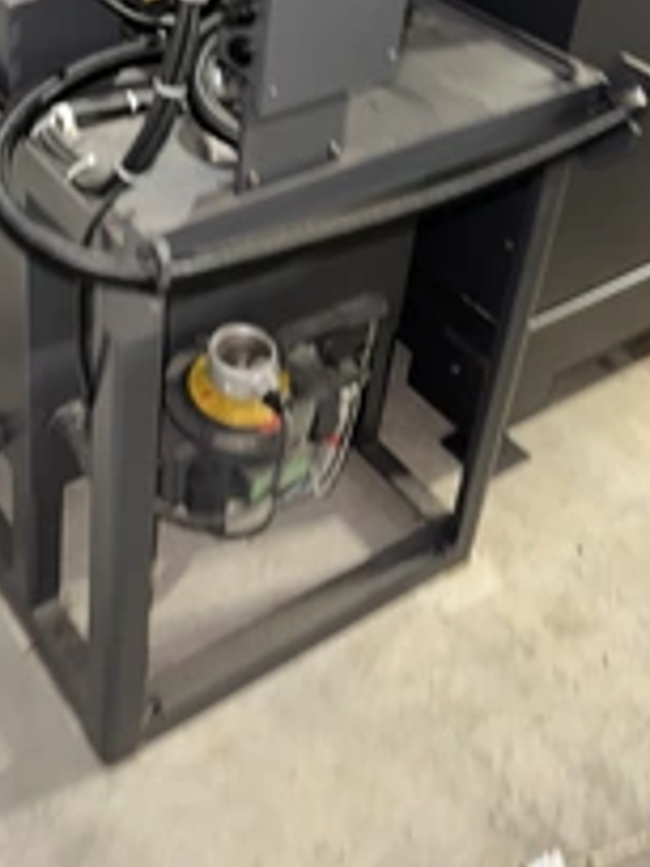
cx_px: 119
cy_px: 85
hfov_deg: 30.1
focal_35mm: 47
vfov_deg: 37.7
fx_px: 1177
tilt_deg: -27.9
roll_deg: -0.2
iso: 125
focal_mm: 6.86
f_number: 1.78
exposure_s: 1/11
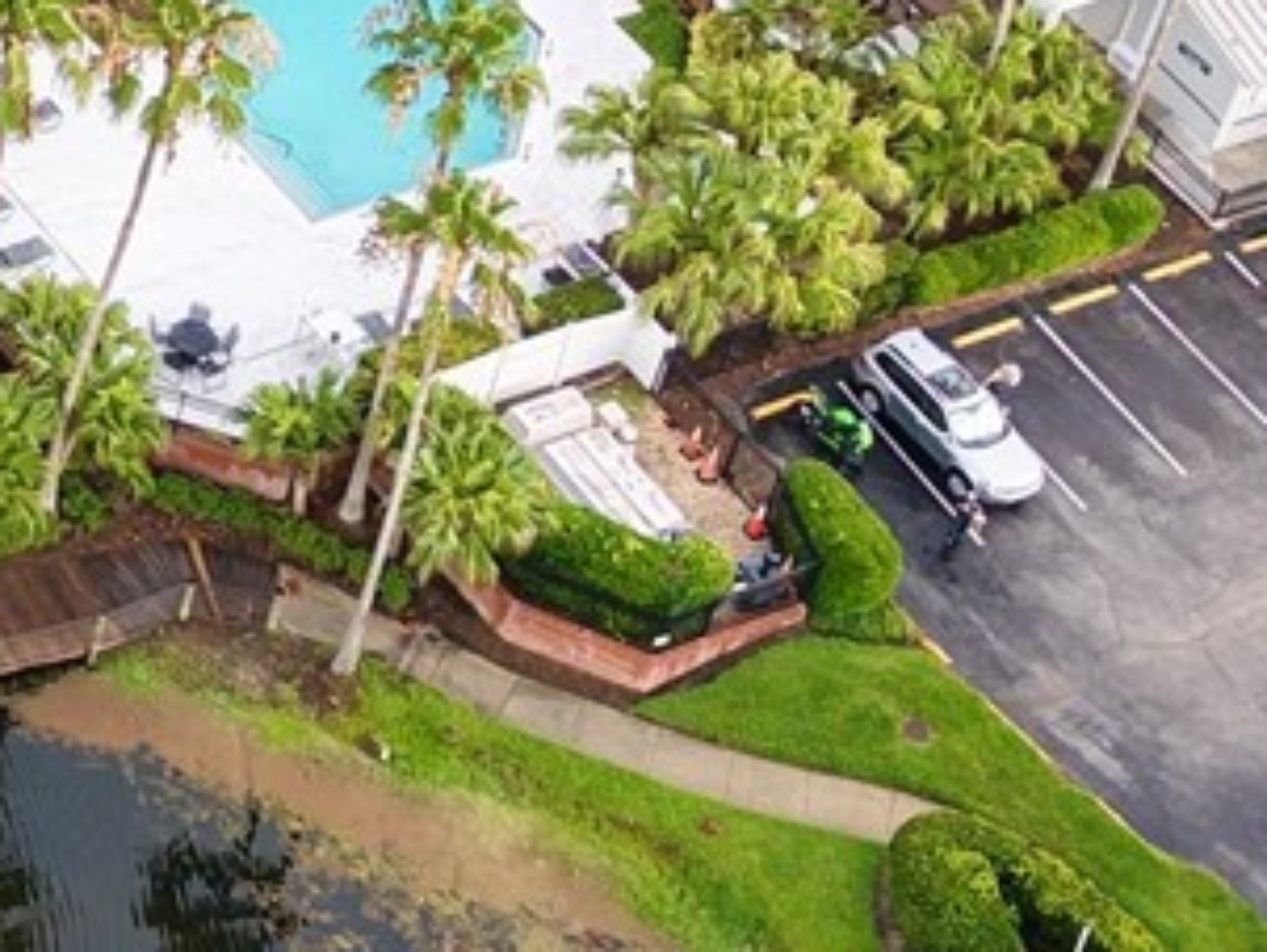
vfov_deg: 11.2
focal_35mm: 127
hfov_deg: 13.8
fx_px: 4652
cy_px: -554
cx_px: -1045
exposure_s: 1/180
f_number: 1.8
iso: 100
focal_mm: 8.67
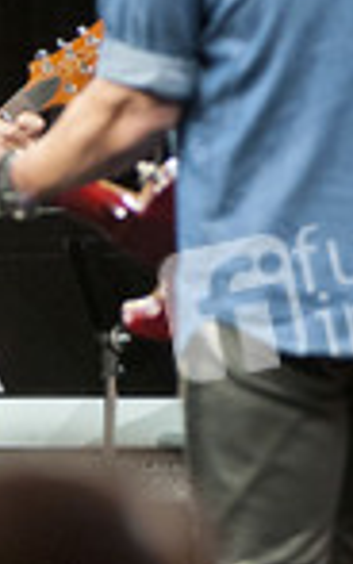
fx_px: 8550
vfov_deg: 3.8
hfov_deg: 2.4
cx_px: 10
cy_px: 100
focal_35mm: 556
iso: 1250
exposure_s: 1/200
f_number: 2.8
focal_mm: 200
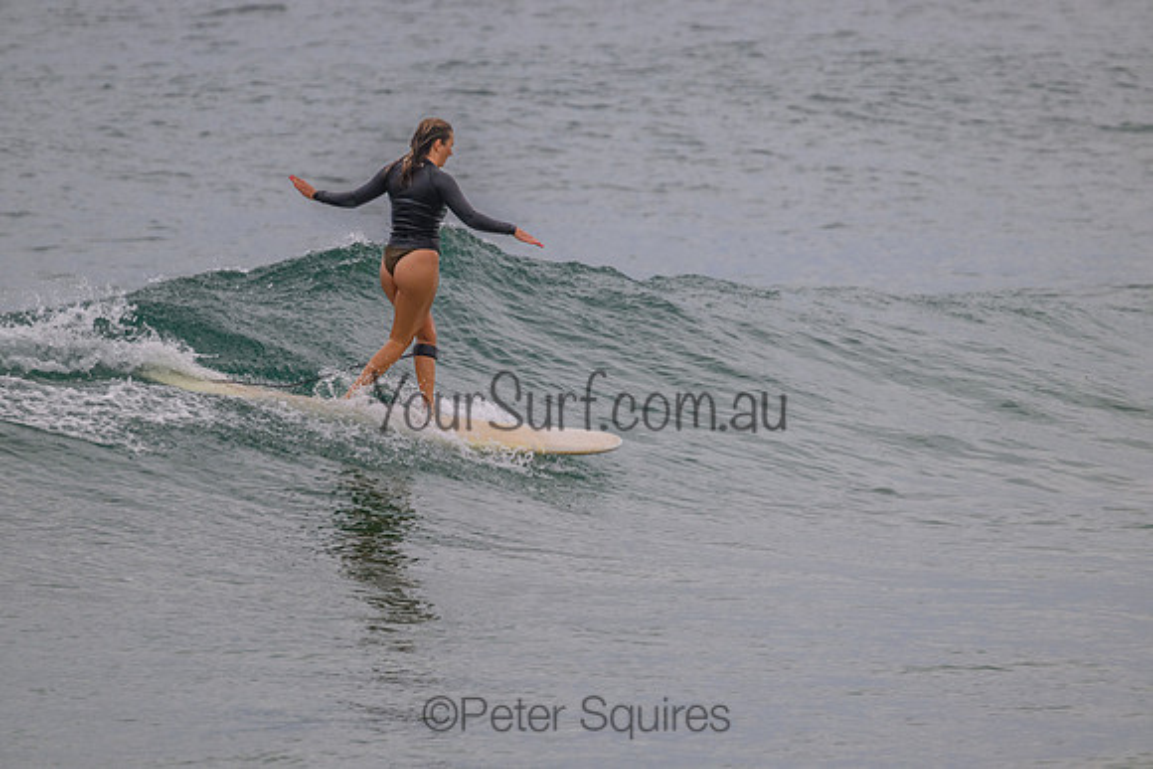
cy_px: 384
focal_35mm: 700
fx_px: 22424
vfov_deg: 2.0
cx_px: 576
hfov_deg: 2.9
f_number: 11
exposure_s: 1/1600
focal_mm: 700
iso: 1250
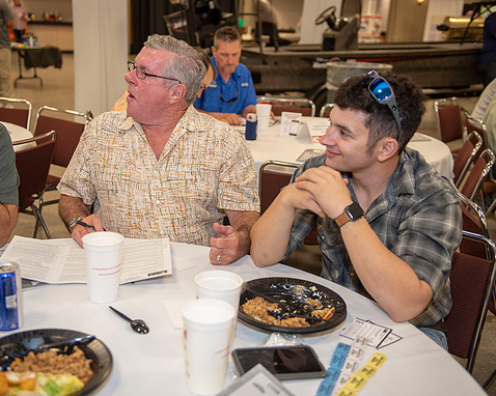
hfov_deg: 44.7
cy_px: 197
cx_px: 214
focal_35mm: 41
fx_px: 602
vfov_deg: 36.5
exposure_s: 1/100
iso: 800
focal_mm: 36
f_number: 3.2
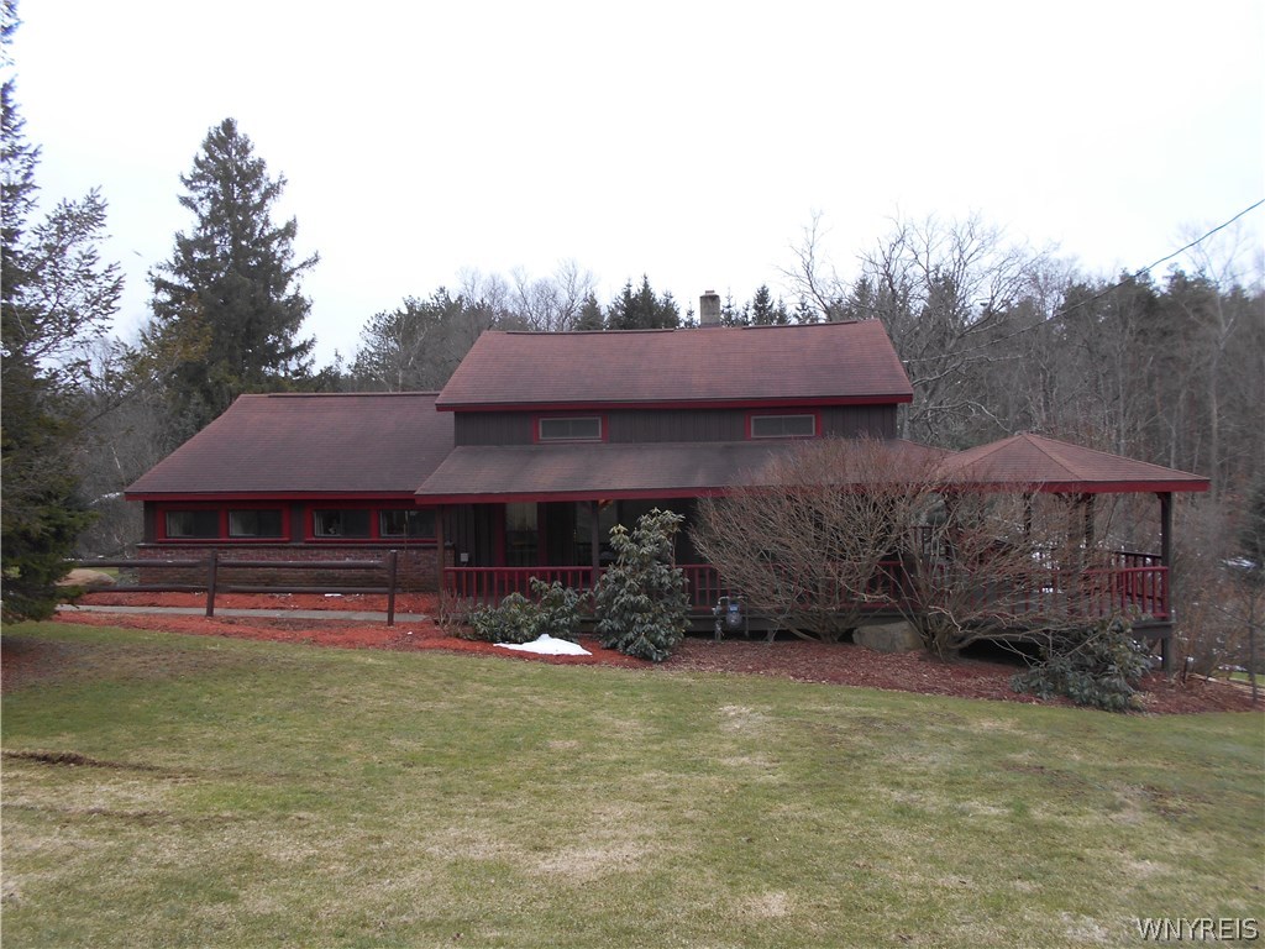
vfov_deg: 53.1
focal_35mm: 26
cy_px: 474
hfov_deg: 67.3
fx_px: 950
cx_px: 632
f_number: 3.2
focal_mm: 4.6
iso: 80
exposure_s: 1/80
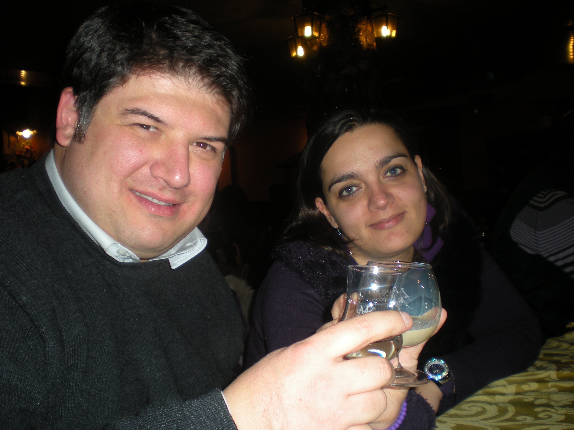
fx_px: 630
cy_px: 215
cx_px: 287
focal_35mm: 38
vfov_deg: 37.7
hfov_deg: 49.0
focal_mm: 6.3
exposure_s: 1/60
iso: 64
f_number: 3.1
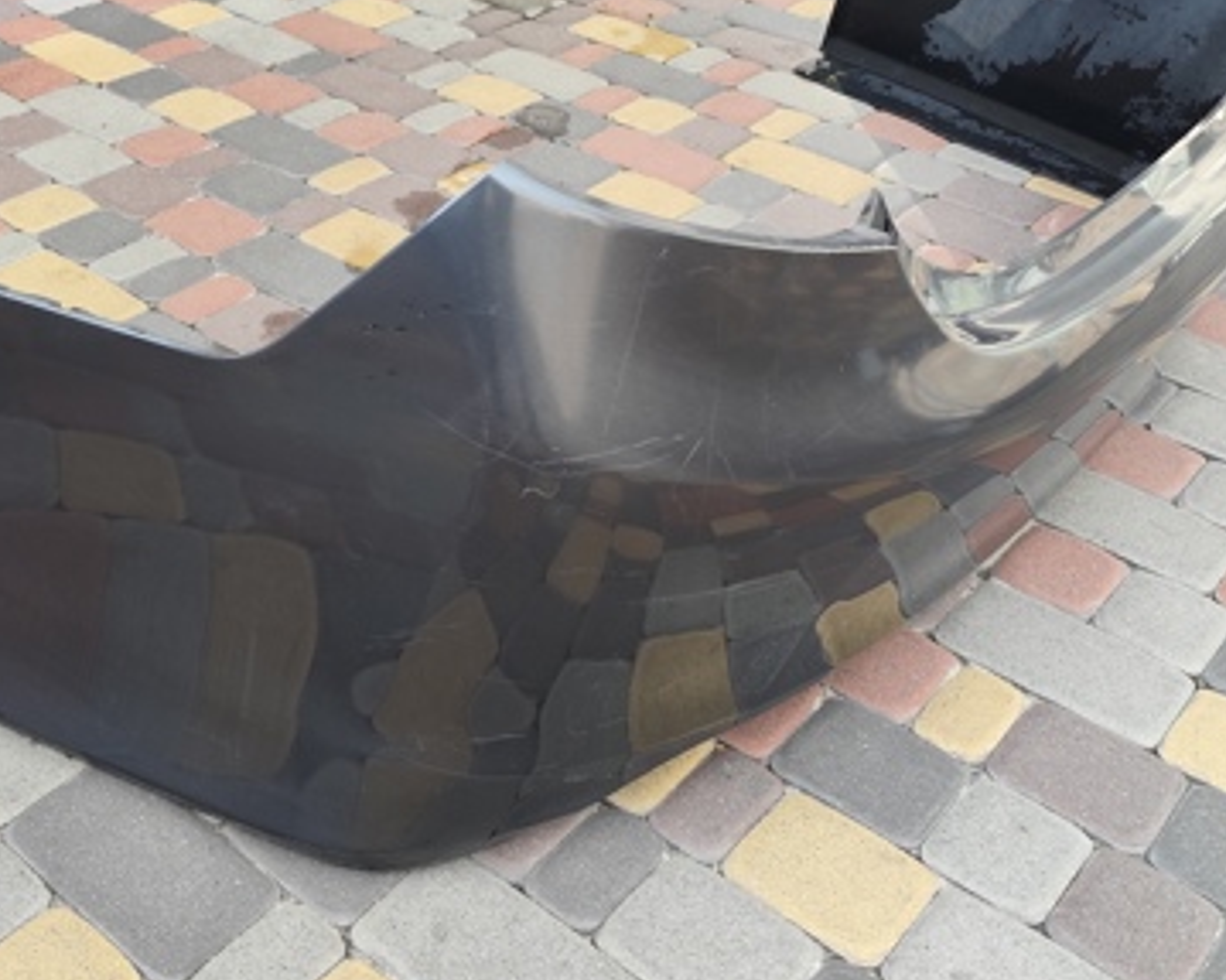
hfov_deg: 42.9
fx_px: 1451
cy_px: 510
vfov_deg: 37.3
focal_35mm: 40
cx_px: 181
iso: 64
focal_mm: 6.19
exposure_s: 1/100
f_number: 1.65
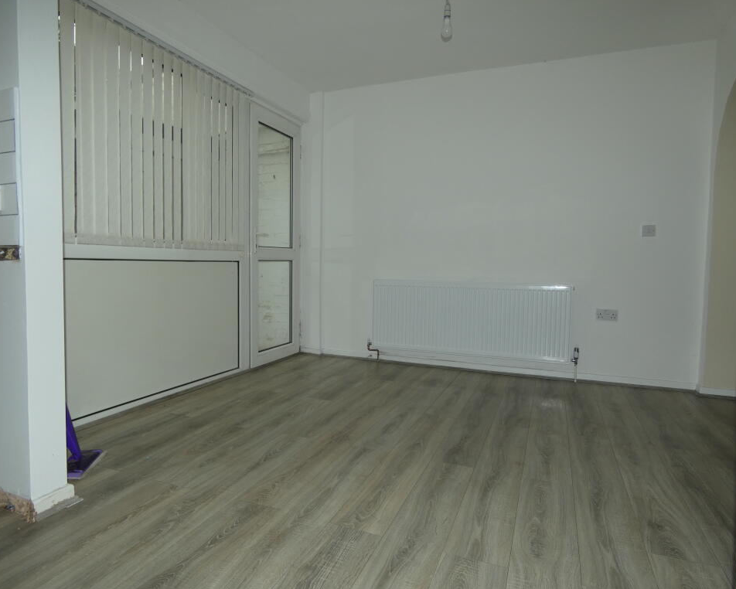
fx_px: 458
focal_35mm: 21
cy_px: 294
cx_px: 349
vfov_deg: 65.5
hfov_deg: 77.6
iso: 80
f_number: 2.8
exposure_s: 1/60
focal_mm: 3.6
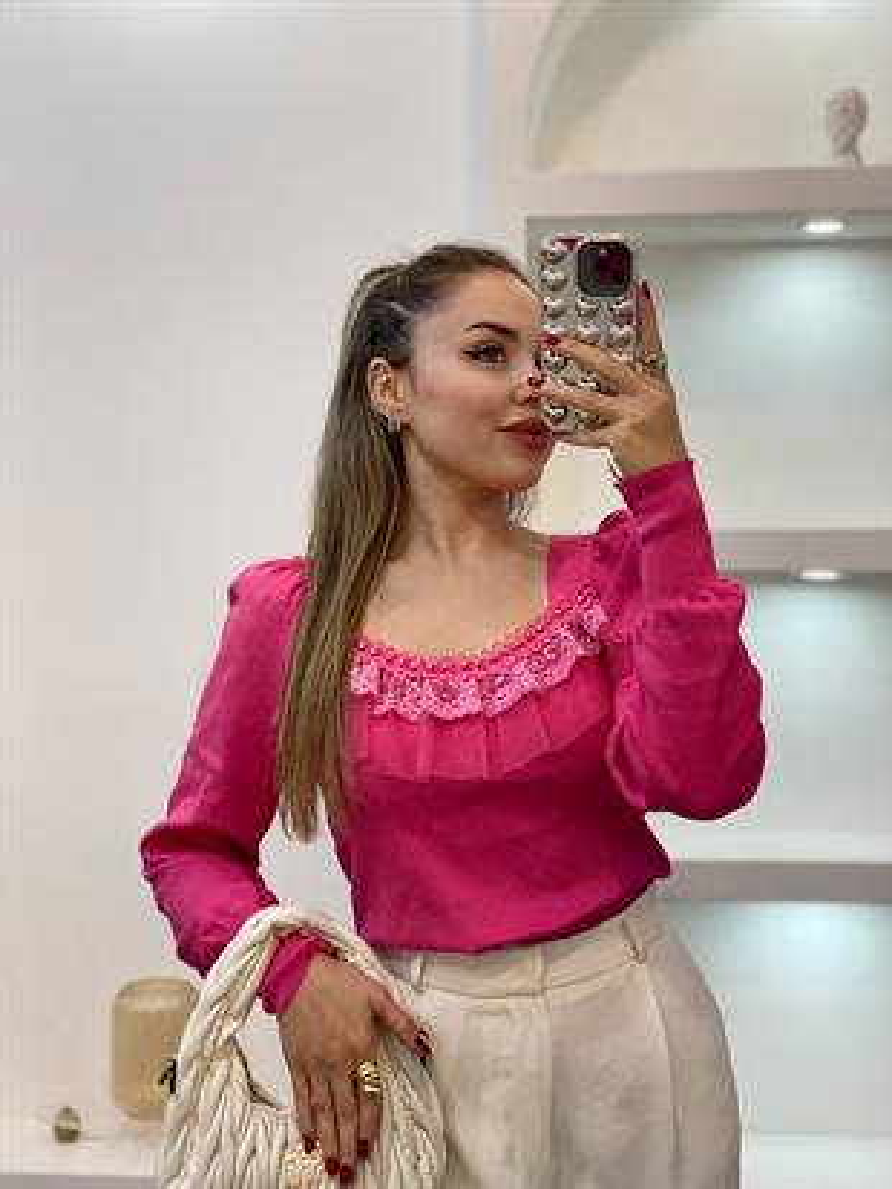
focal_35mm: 52
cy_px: 594
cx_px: 446
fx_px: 1786
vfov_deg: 36.8
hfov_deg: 28.0
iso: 80
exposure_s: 1/100
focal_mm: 6
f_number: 2
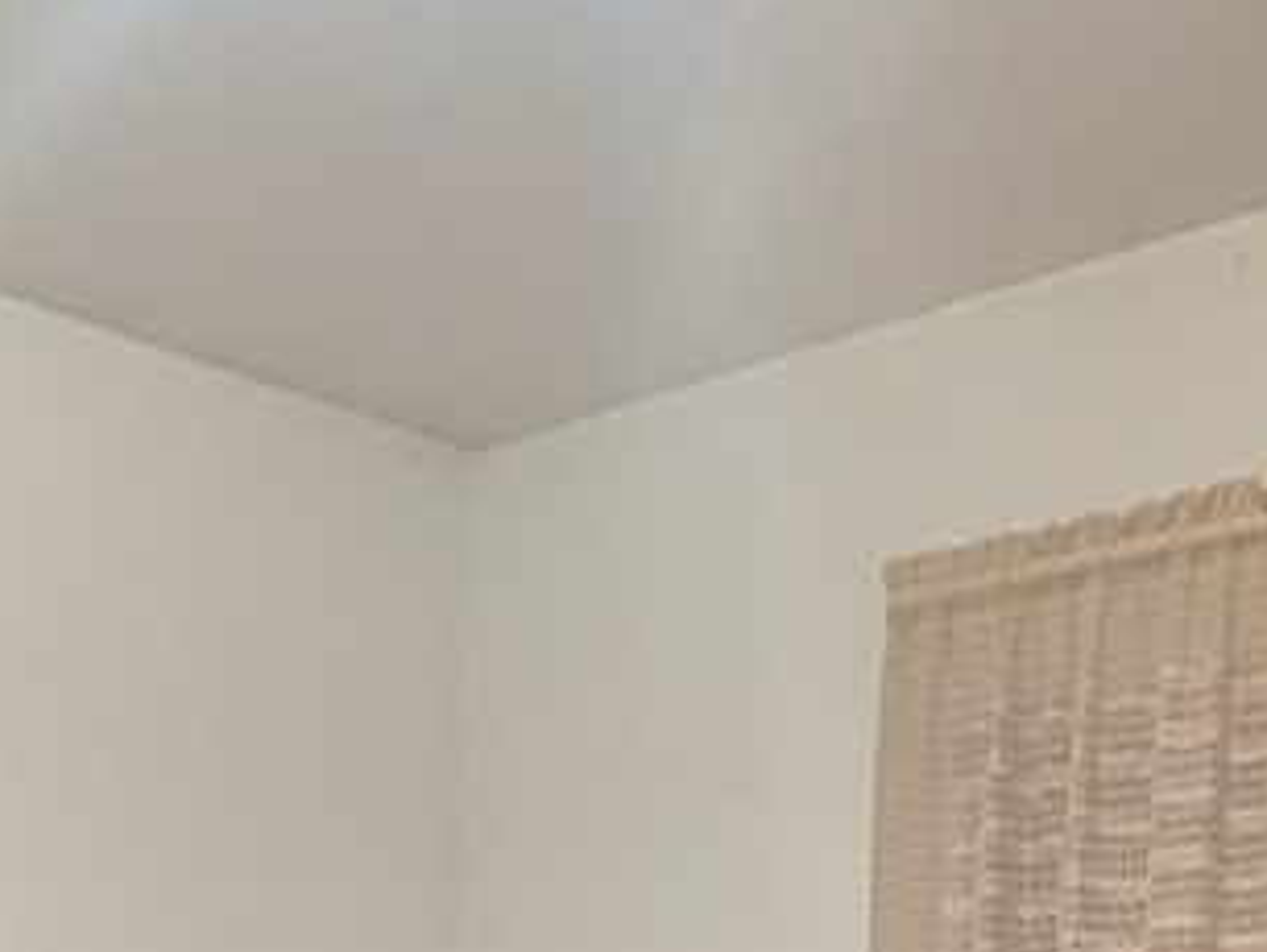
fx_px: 2930
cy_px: 2471
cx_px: 240
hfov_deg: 24.0
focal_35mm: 80
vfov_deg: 12.7
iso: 397
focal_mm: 2.23
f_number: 1.95
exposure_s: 1/24
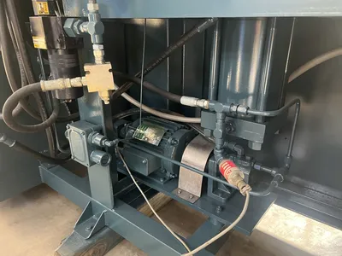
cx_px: 171
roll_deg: -0.7
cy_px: 128
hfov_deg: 67.3
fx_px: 257
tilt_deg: -22.6
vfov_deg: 53.1
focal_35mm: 26
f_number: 1.5
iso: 500
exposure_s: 1/43
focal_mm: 5.7
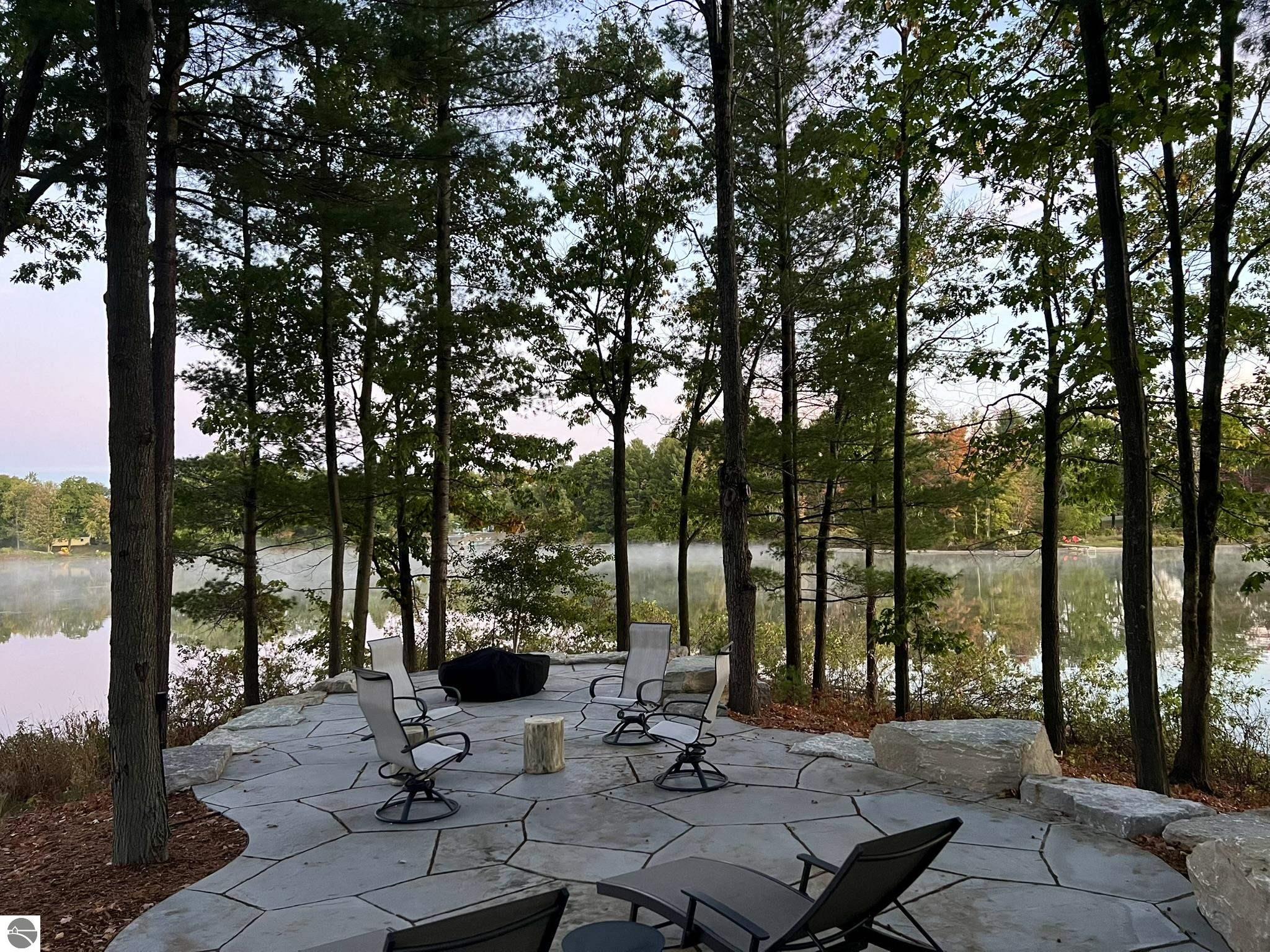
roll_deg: +0.9
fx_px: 954
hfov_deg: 67.3
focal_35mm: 26
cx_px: 635
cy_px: 476
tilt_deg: +0.4
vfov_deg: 53.1
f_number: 1.5
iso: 400
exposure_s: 1/60
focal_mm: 5.7
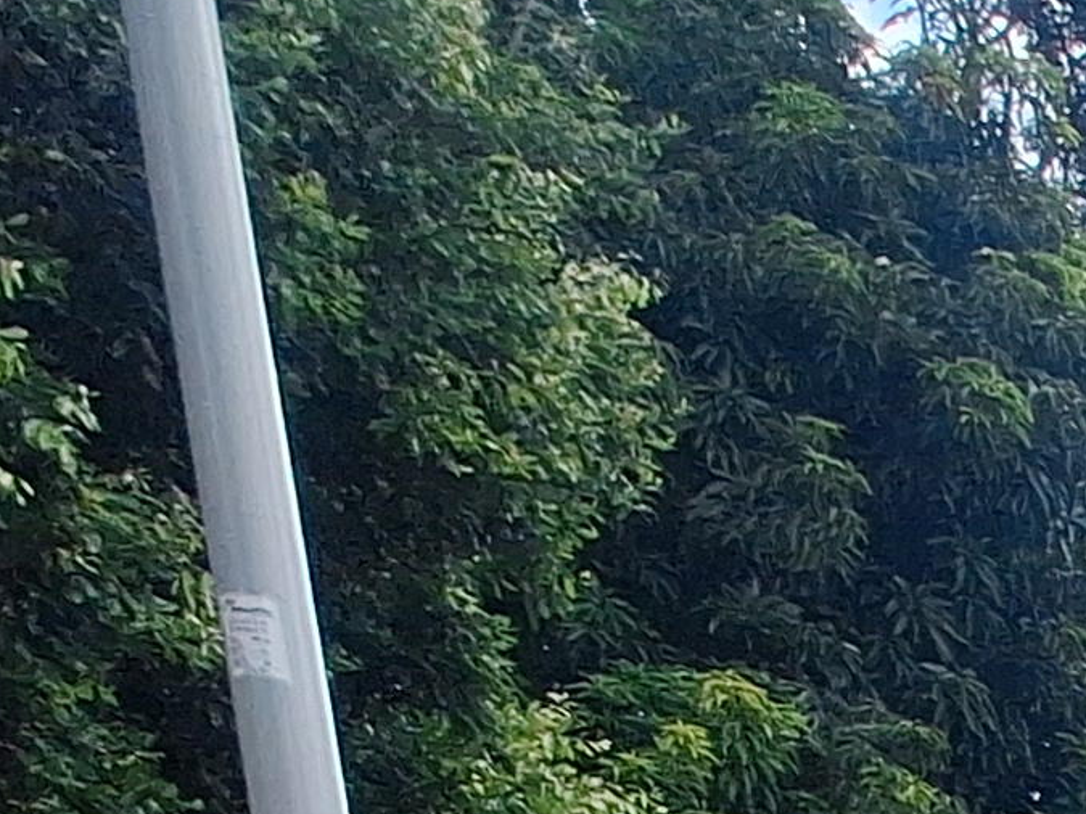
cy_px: 2080
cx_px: 2380
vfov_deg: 13.1
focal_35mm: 77
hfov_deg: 16.4
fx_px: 2415
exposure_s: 1/1198
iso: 40
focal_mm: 1.74
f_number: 2.2
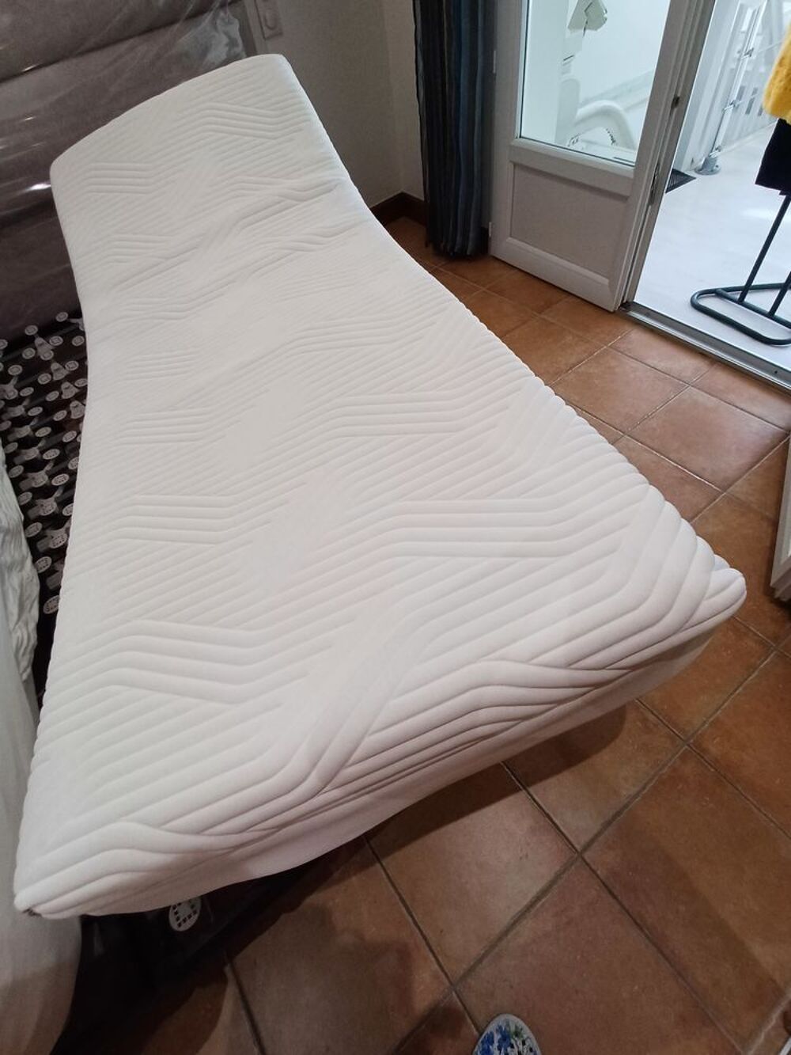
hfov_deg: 78.1
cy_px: 528
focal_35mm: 16
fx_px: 487
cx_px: 396
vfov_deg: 94.5
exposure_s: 1/50
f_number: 2.2
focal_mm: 1.64
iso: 100
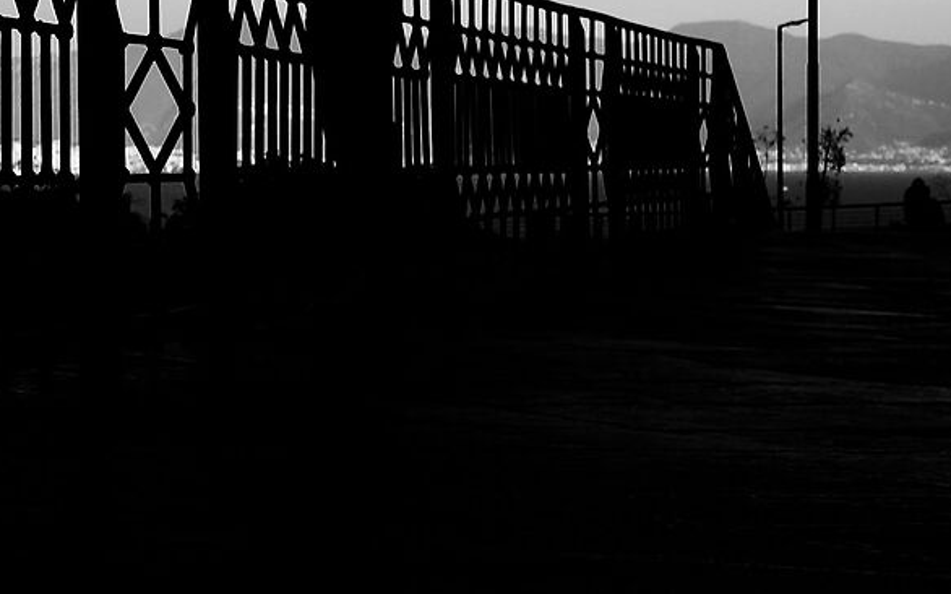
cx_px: -868
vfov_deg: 9.0
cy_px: 135
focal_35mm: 146
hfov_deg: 12.8
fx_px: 3783
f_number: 5.6
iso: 400
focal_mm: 23
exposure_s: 1/500
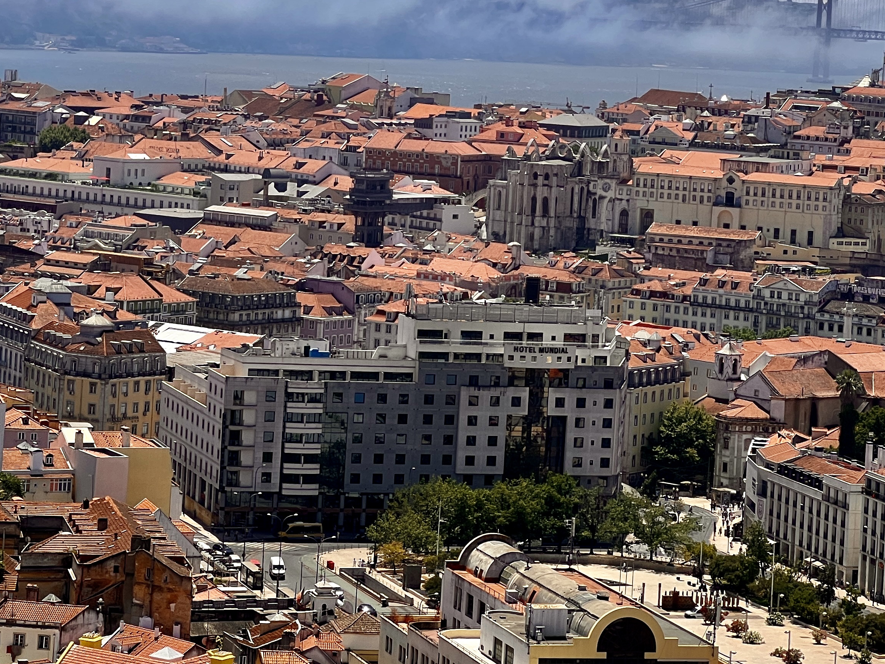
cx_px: 418
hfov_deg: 14.7
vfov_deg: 11.0
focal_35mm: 134
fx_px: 3426
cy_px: 127
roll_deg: -3.1
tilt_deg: -1.1
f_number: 2.8
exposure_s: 1/1220
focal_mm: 9
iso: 32
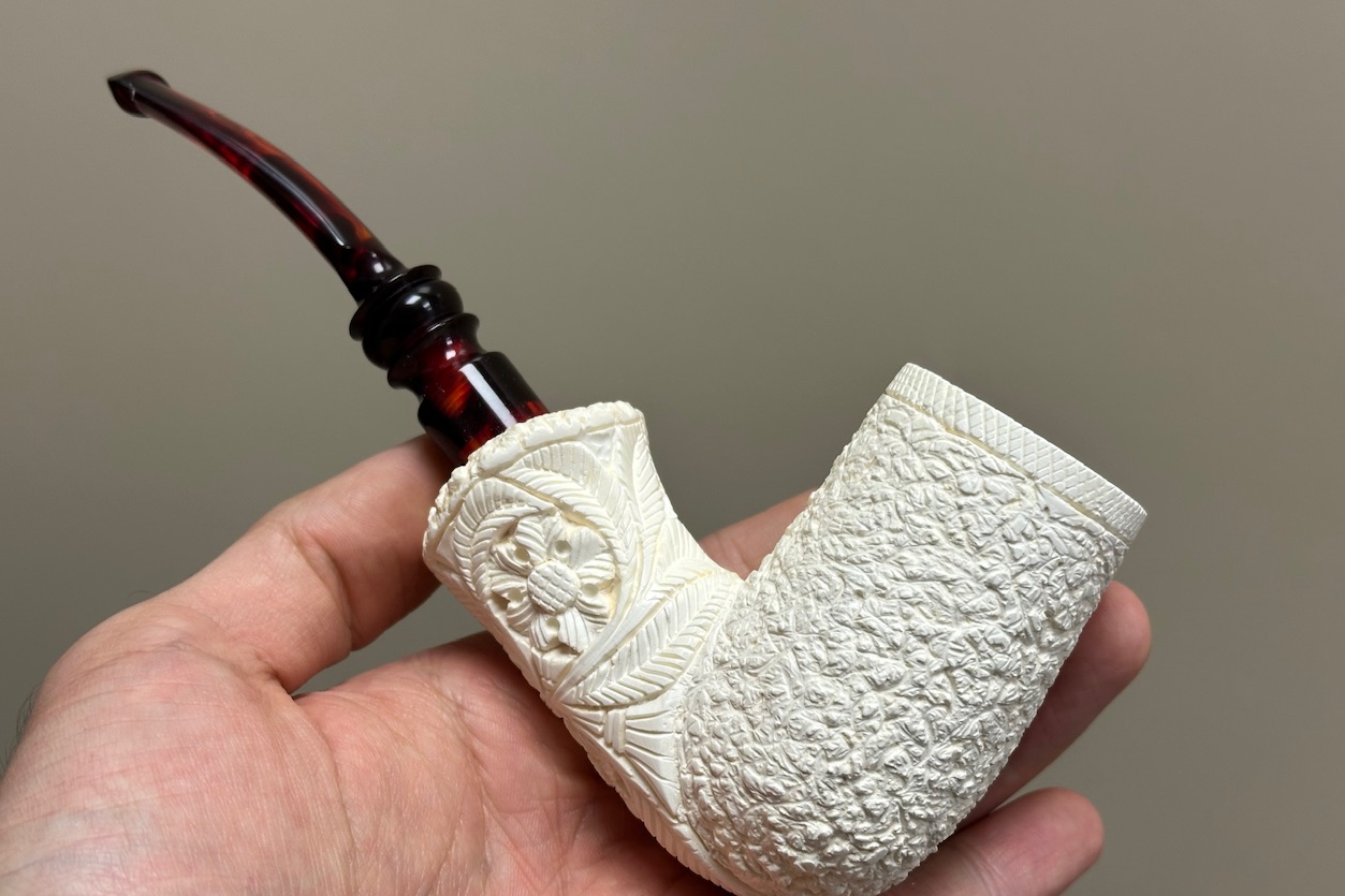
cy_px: 504
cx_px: 669
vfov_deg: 26.5
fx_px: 1905
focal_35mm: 51
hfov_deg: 38.9
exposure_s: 1/121
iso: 64
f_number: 1.78
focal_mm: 6.86
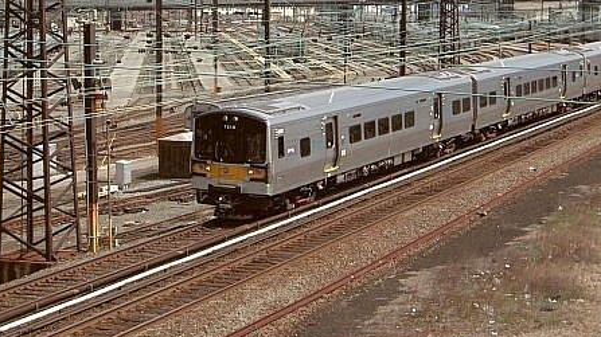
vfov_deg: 13.0
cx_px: 395
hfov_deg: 22.8
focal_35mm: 93
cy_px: 90
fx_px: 1481
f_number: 3.6
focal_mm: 8.6
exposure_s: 1/1000
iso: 80
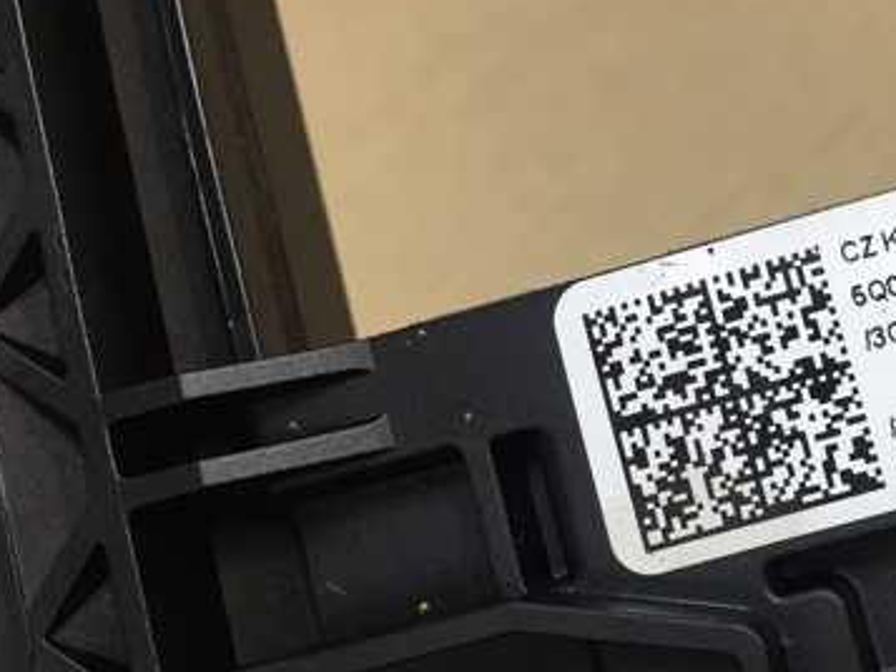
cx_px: 788
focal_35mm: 52
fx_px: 1346
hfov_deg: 34.9
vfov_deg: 28.0
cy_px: 333
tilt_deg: -48.7
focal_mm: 4.15
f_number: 2.2
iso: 50
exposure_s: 1/33
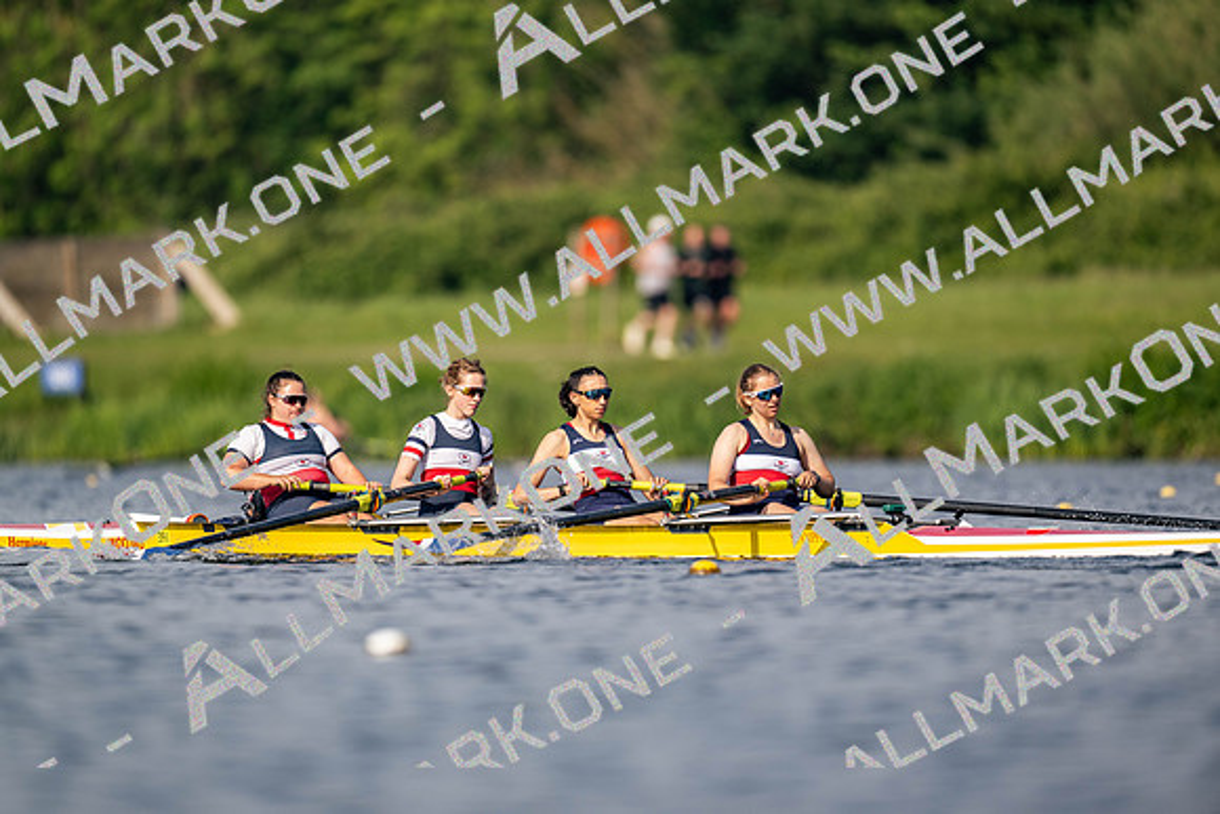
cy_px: 407
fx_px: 20337
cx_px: 610
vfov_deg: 2.3
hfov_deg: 3.4
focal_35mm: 600
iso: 220
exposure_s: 1/2500
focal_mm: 600
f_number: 4
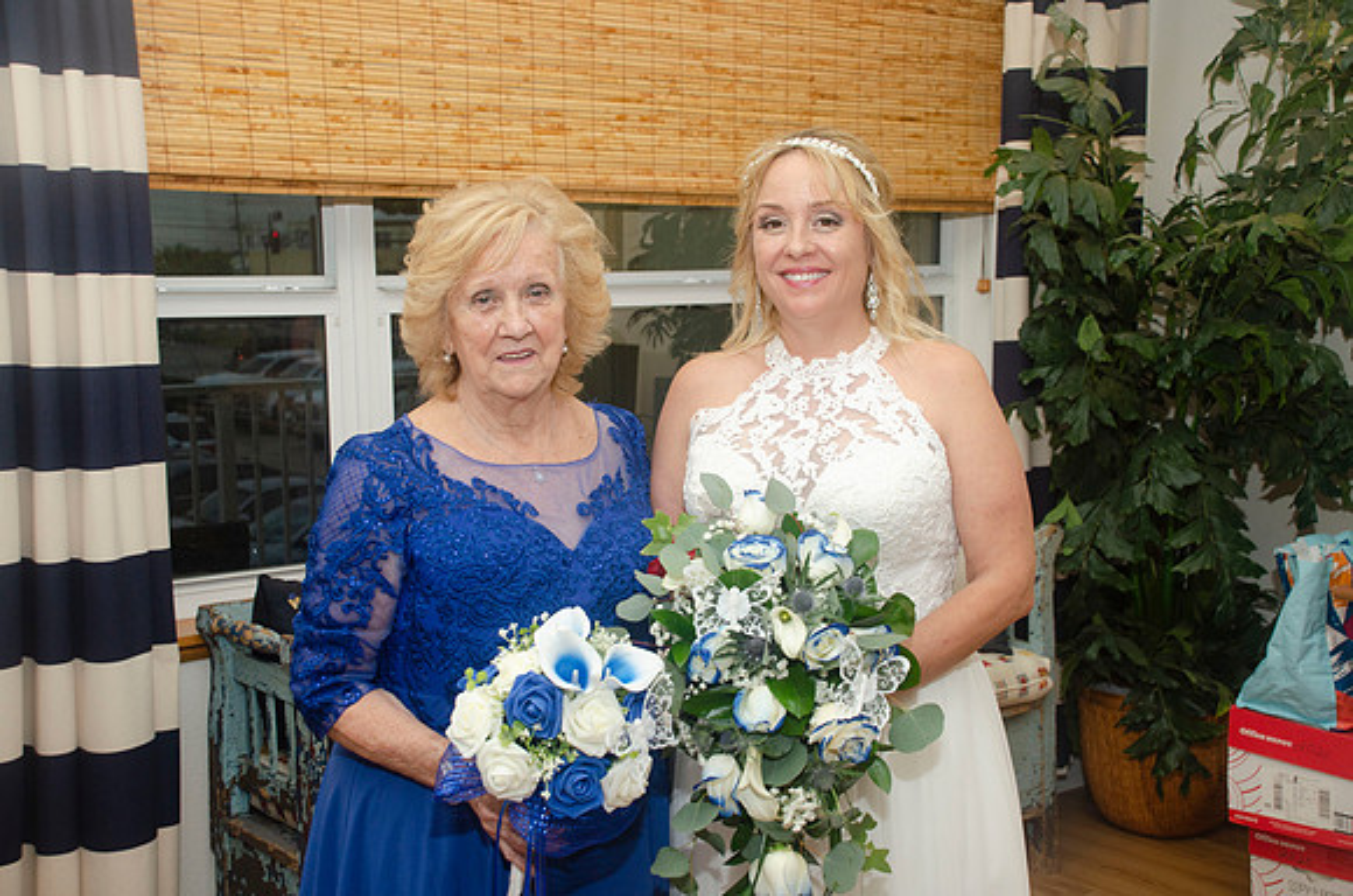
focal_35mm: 46
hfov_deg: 42.4
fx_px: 1744
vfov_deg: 28.8
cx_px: 676
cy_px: 448
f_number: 5.6
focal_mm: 31
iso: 200
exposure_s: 1/160
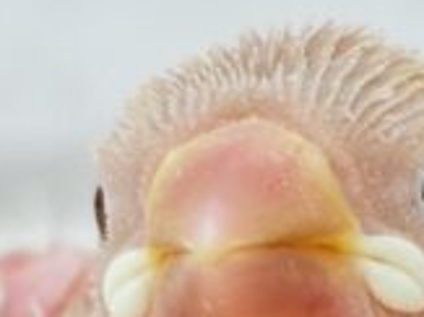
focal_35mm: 384
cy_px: 405
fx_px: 4700
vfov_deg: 3.9
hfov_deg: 5.1
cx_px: 718
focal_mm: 5.96
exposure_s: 1/50
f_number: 1.6
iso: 40
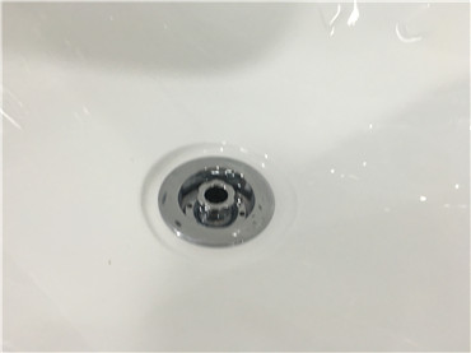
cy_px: 176
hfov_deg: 61.7
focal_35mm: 29
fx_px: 394
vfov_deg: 48.2
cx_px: 236
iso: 80
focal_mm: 4.15
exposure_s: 1/33
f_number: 2.2
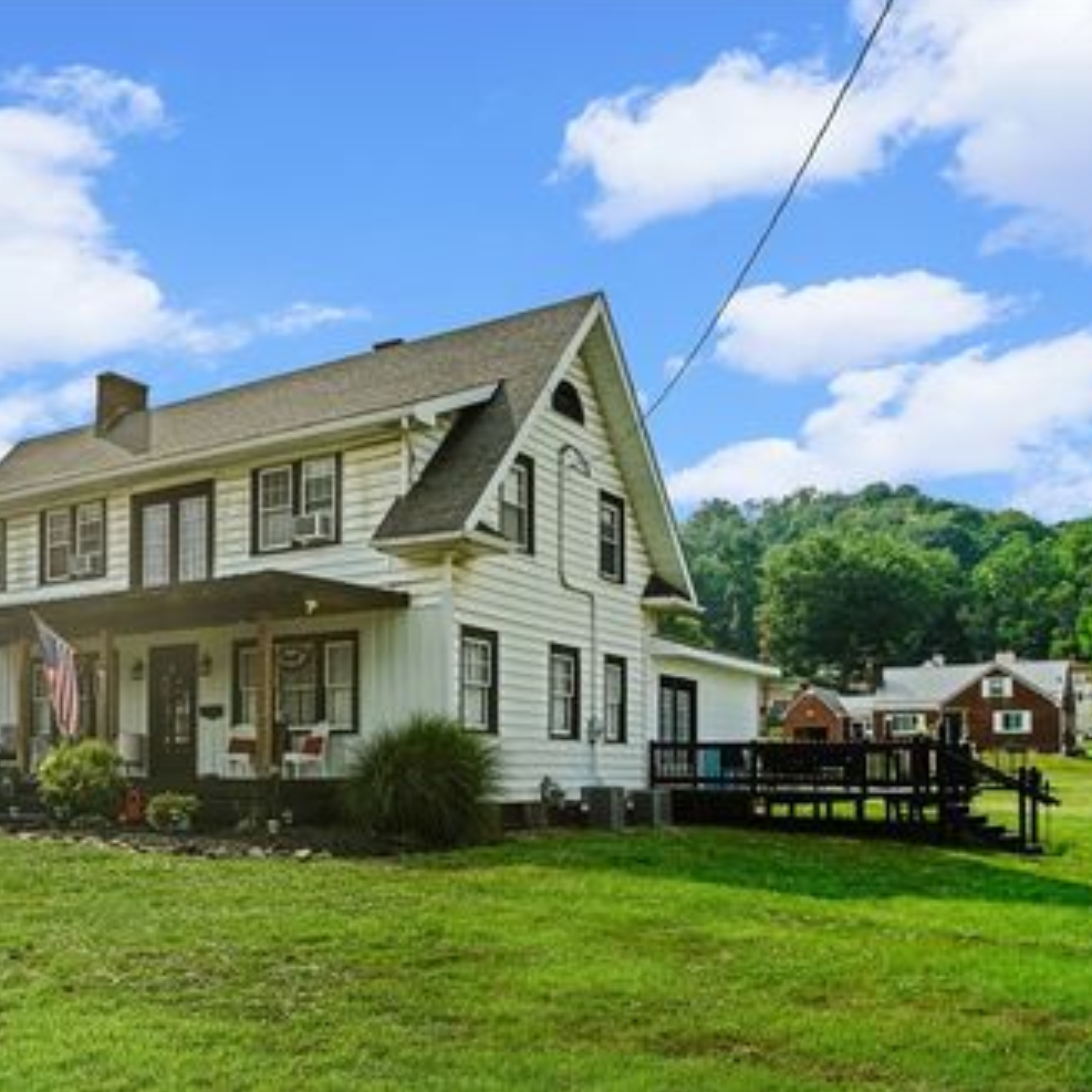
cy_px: 543
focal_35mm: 31
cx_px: 325
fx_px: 1106
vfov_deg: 52.5
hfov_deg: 51.1
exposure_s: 1/800
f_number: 8
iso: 500
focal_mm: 24
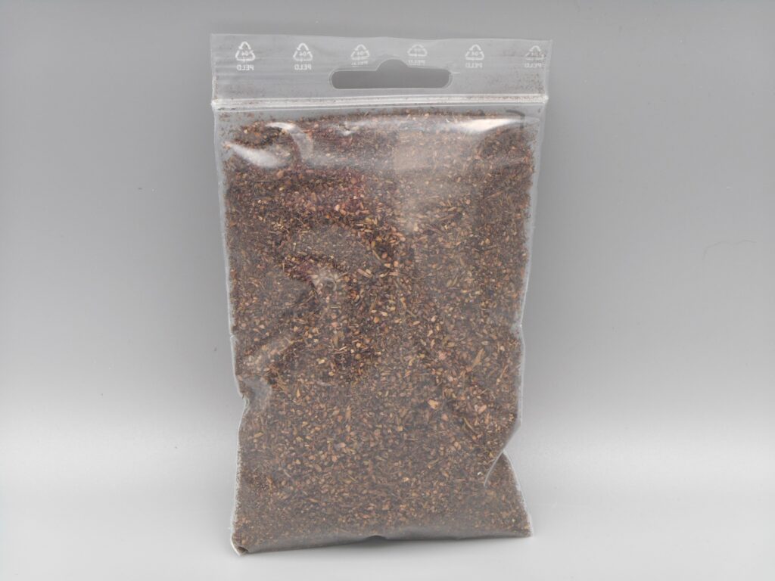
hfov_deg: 21.3
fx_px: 2060
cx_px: 388
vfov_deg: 16.1
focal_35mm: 92
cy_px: 290
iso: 100
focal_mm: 16.4
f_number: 4.9
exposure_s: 1/30
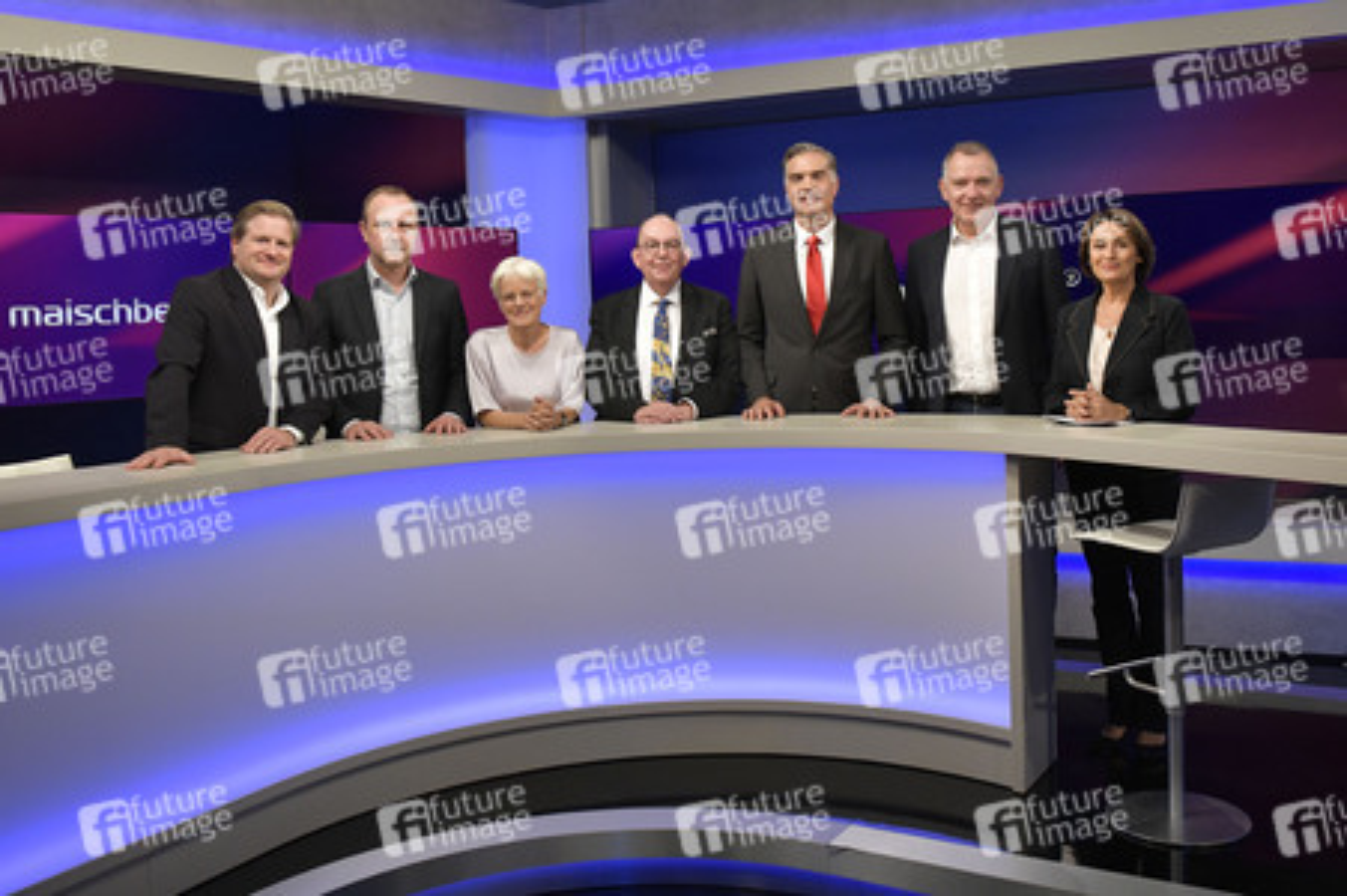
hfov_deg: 65.5
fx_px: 1047
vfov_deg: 46.3
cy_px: 448
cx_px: 674
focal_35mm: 28
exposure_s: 1/200
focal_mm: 28
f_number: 6.3
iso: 2500
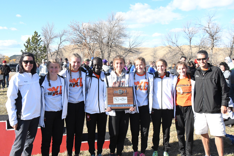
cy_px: 78
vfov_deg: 35.5
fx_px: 244
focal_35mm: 38
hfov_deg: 51.3
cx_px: 117
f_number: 8
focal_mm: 25
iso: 2500
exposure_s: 1/2500
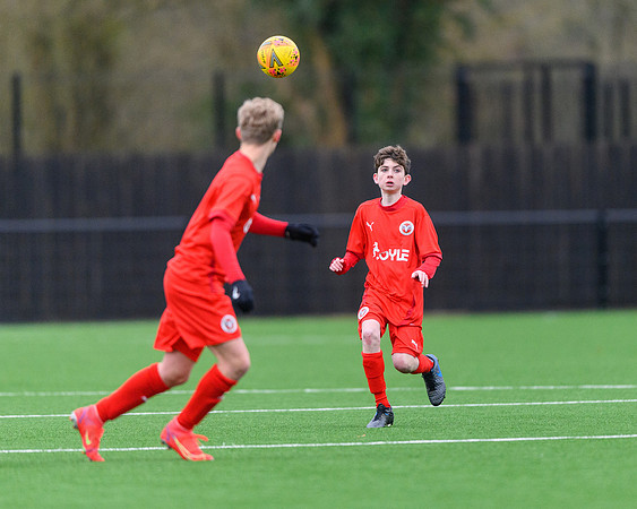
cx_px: 369
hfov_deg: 3.4
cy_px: 258
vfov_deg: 2.8
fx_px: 10586
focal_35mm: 562
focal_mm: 400
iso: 4000
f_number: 2.8
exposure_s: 1/2000
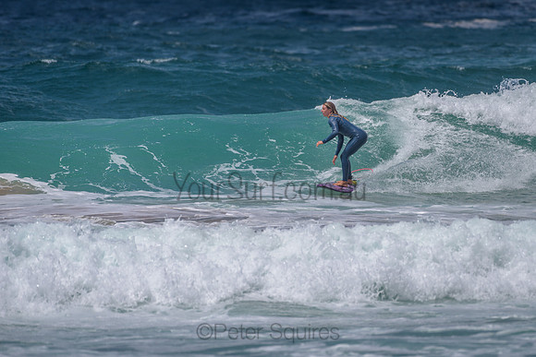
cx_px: 326
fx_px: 9148
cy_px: 138
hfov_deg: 3.4
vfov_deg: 2.2
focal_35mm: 614
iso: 72
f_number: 5.6
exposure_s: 1/2000
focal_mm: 500
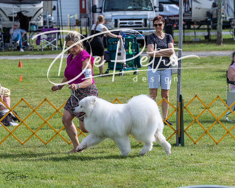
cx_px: 99
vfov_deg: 8.4
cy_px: 82
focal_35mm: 183
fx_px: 1273
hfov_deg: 10.5
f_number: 5.6
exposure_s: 1/1250
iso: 250
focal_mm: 144
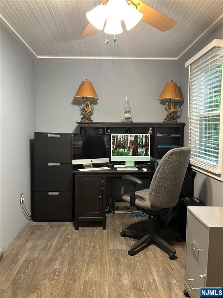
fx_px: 223
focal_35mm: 26
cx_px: 112
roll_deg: +0.0
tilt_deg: -4.1
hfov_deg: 53.1
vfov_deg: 67.3
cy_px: 149
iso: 250
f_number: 1.5
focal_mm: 5.7
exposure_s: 1/60
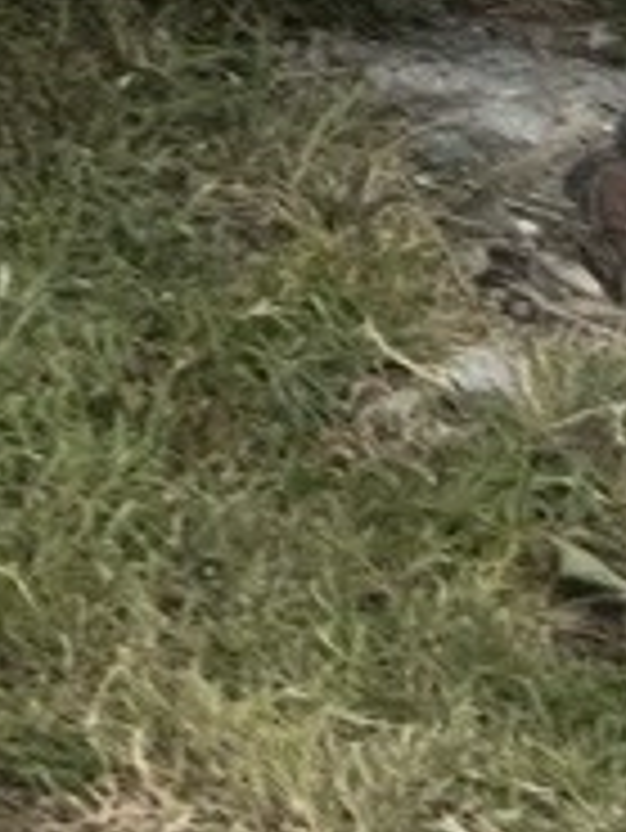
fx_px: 4504
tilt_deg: -15.0
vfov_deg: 10.1
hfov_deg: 7.5
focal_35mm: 187
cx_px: -847
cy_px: -549
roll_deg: -1.6
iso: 125
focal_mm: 5.7
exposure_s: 1/76
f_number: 1.5
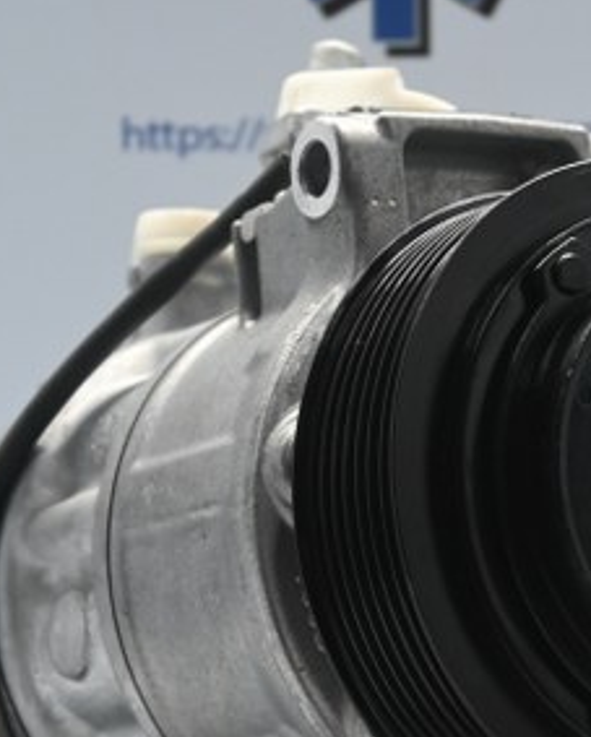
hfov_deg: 10.4
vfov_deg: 12.9
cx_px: 372
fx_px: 3253
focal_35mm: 149
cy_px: 508
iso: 1600
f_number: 6.3
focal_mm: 50
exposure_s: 1/80
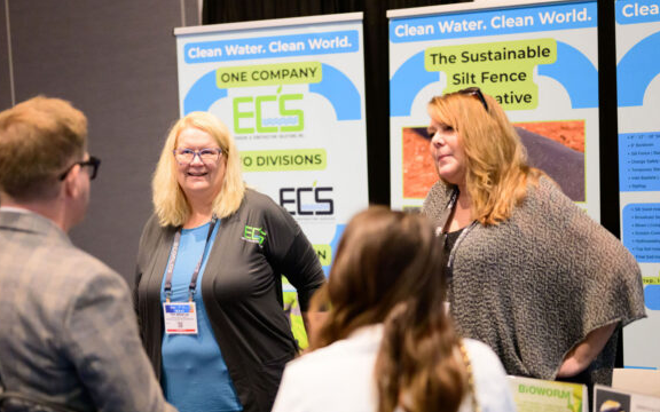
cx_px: 267
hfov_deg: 30.1
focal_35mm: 68
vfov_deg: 19.1
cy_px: 237
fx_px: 1223
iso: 6400
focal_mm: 50
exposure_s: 1/250
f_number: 1.8
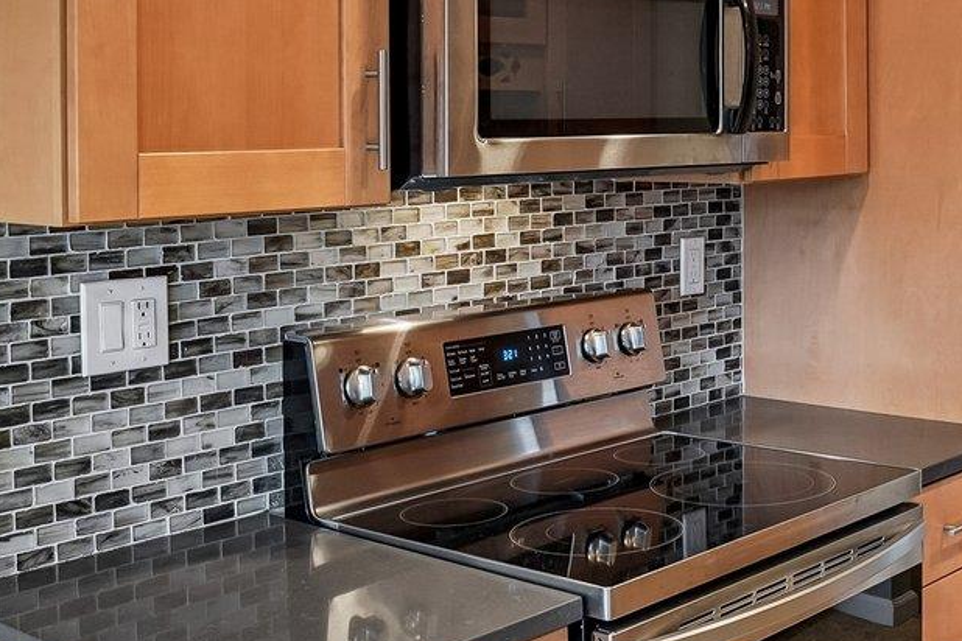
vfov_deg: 25.3
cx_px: 792
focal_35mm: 53
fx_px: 1416
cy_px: 178
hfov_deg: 36.1
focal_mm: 16
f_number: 8
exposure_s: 1/15
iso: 400
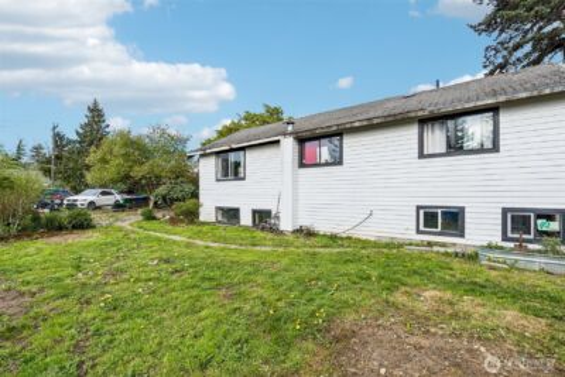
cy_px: 188
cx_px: 282
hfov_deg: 100.4
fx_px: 235
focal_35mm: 15
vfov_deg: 77.4
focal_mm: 10
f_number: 9
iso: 250
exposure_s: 1/250
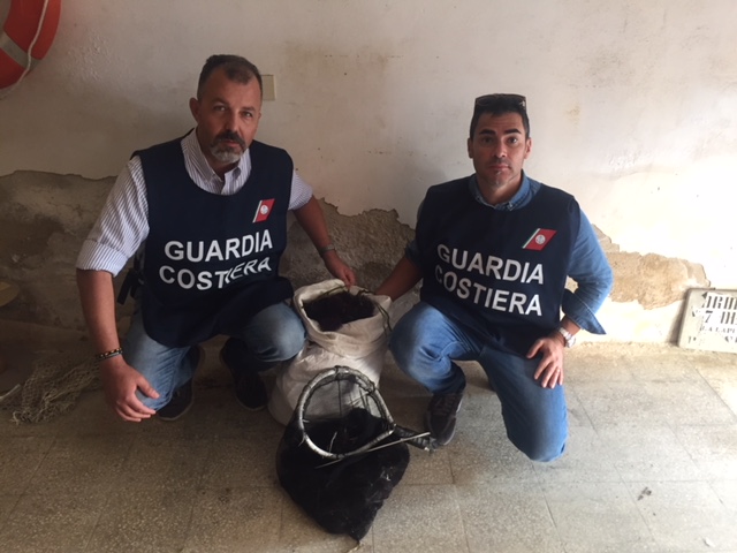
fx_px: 617
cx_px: 368
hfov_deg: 61.7
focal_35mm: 29
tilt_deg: -28.1
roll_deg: -1.3
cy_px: 276
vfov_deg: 48.2
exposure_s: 1/33
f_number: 2.2
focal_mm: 4.15
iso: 160
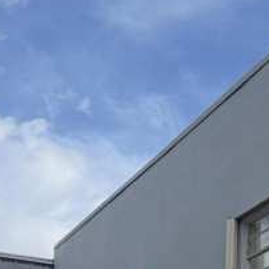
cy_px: 377
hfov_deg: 14.7
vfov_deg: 14.7
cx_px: 370
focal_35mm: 112
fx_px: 985
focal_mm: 6.76
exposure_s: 1/6711
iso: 100
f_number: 1.78
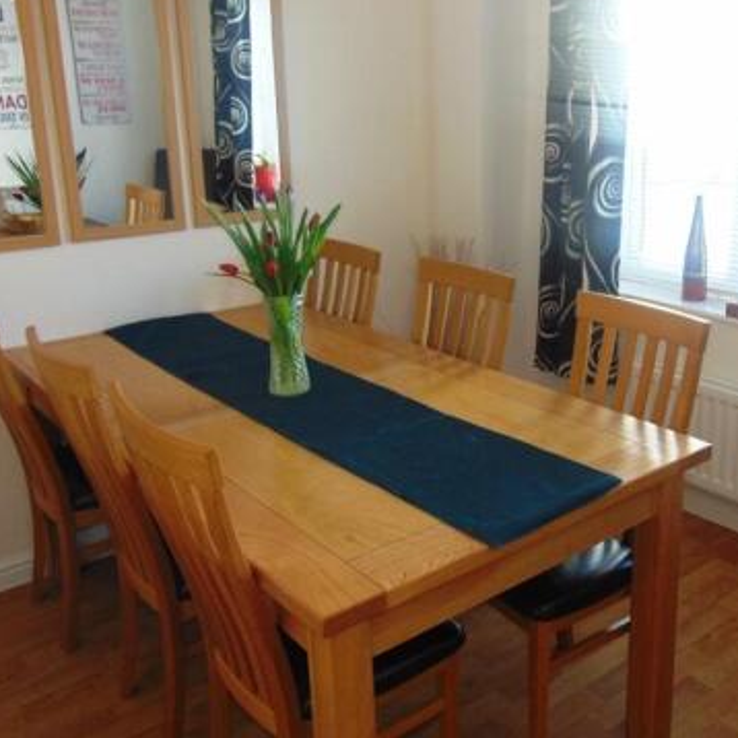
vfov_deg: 46.0
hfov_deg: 45.5
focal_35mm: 36
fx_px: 868
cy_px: 333
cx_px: 479
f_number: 3
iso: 100
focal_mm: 4.5
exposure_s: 1/30
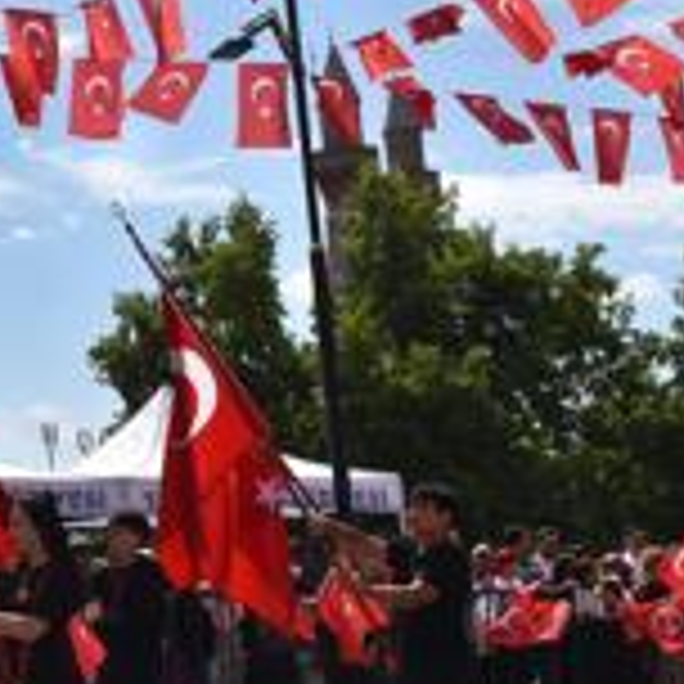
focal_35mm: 97
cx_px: -331
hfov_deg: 16.4
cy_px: 166
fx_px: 2168
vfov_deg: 17.8
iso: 100
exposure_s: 1/500
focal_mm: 22
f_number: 8
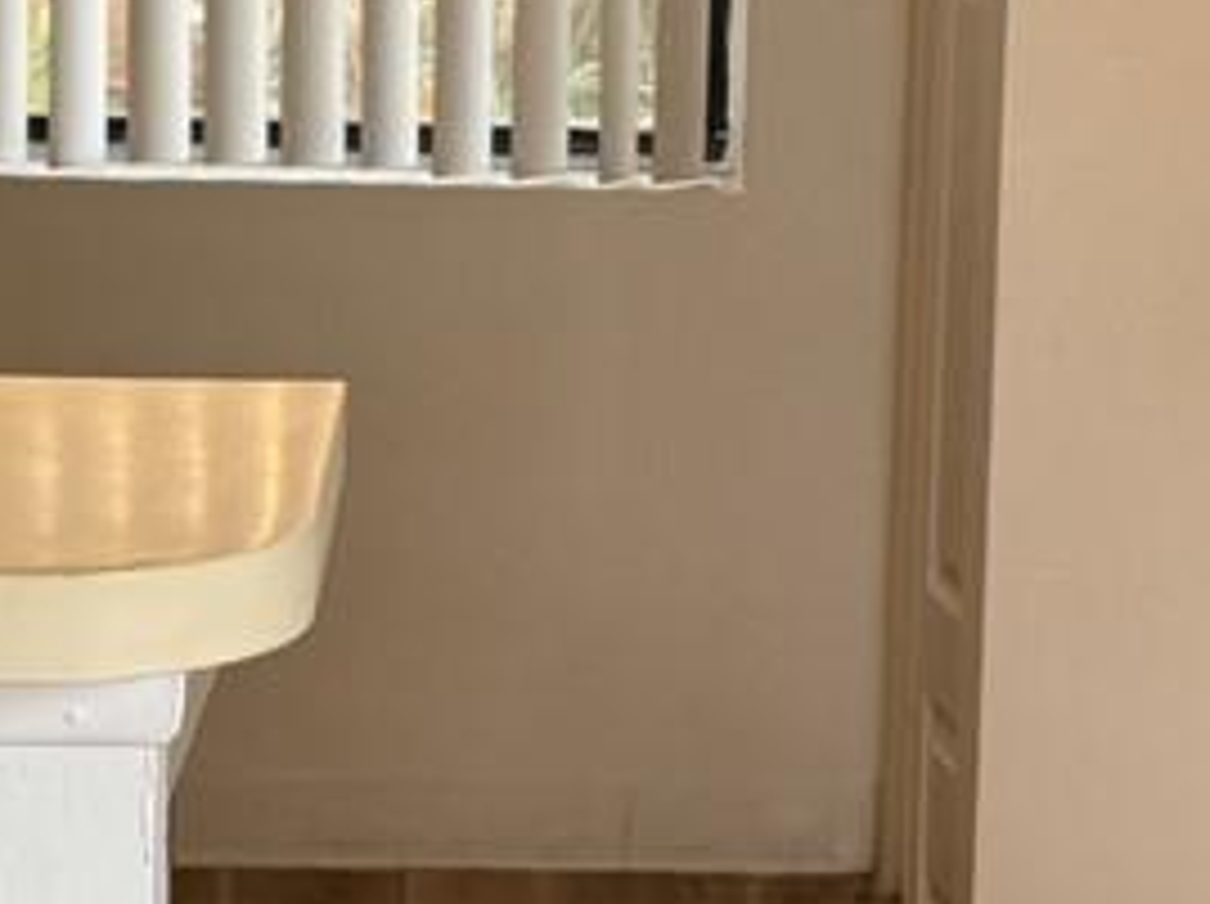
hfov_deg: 13.8
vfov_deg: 10.3
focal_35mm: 143
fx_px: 4992
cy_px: 297
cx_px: 495
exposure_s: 1/120
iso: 125
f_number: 1.78
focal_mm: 6.76
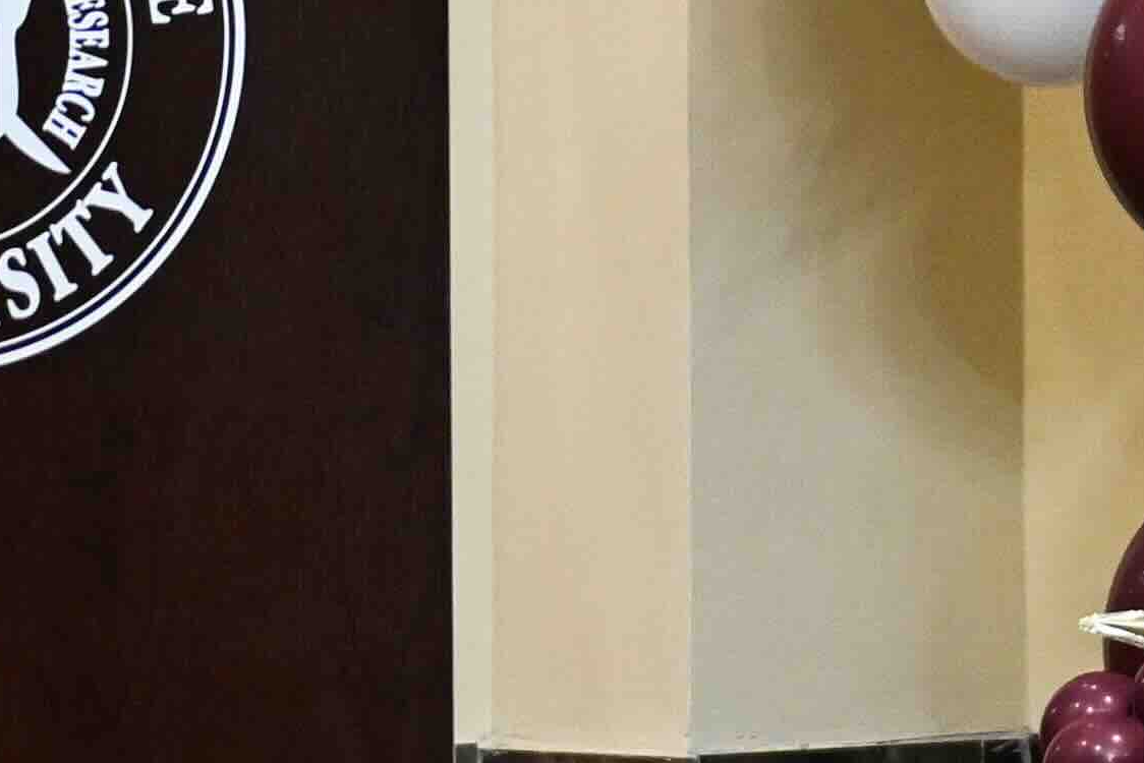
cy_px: -517
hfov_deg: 8.0
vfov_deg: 5.4
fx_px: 8041
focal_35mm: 253
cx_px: 1745
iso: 1250
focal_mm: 35
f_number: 2.8
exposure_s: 1/160
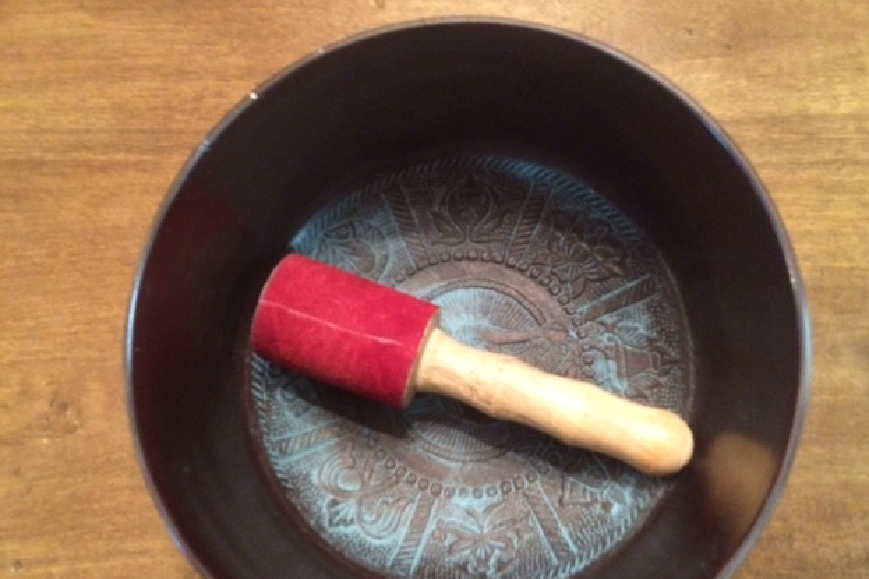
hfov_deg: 60.3
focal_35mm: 31
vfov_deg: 42.2
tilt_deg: -78.9
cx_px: 439
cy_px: 324
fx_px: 748
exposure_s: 1/15
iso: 500
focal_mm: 4.15
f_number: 2.2
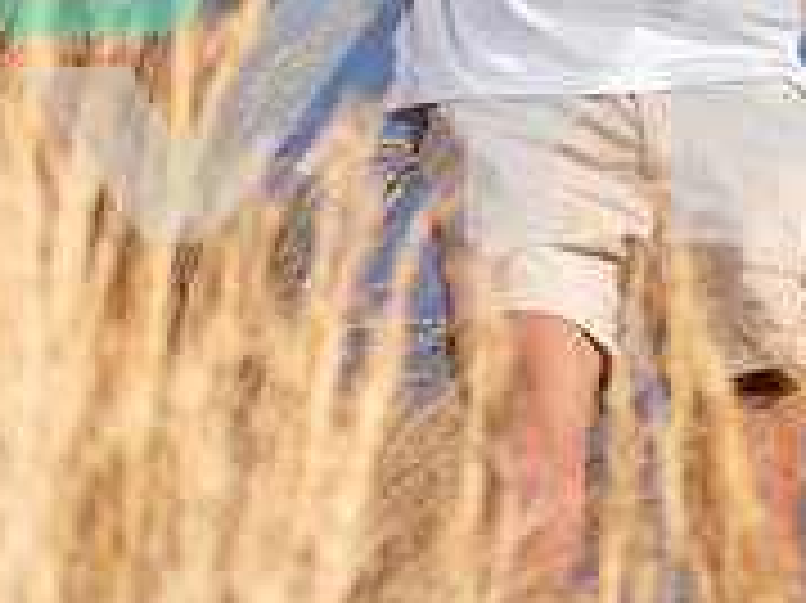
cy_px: -216
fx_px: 2815
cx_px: 628
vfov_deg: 11.8
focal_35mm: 121
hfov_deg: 16.2
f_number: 1.8
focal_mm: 50
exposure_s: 1/5000
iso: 64
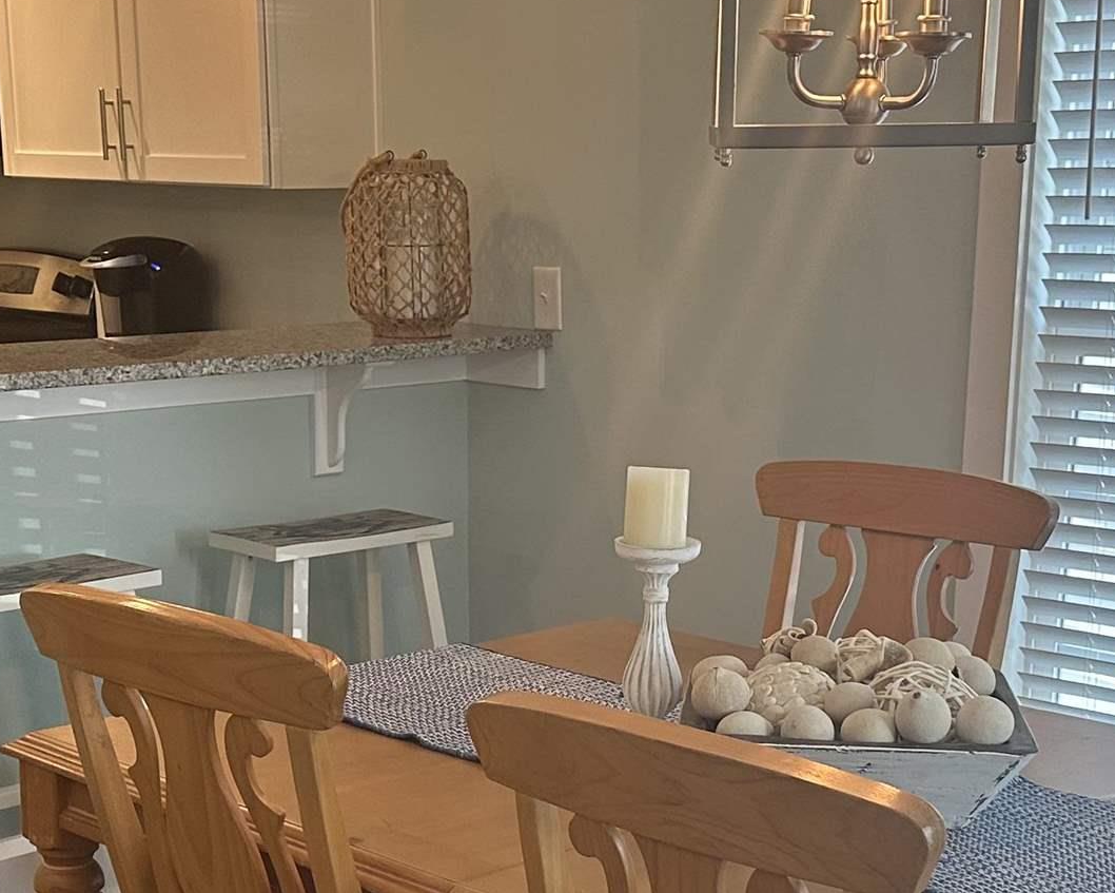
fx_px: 2245
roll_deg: -0.3
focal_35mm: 68
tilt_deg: -16.0
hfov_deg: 27.9
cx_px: 607
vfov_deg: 22.2
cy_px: 710
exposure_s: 1/120
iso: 160
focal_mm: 6.86
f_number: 1.78
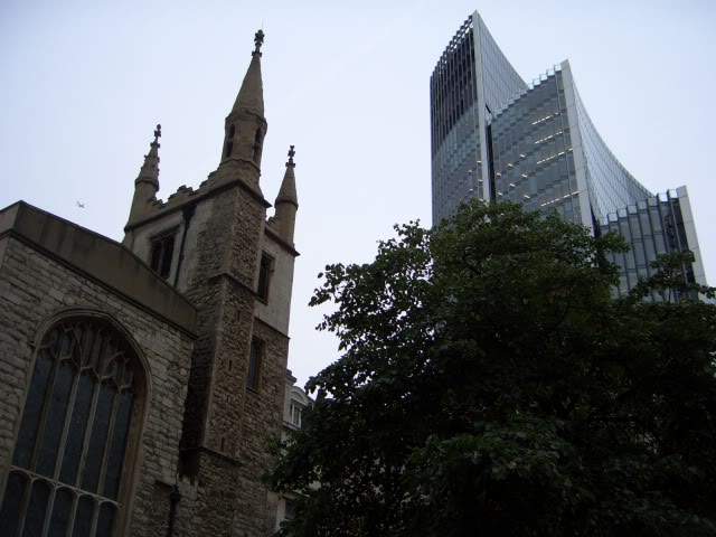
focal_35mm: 39
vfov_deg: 36.8
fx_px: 807
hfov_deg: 47.9
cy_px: 268
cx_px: 358
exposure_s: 1/250
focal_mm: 8
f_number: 2.8
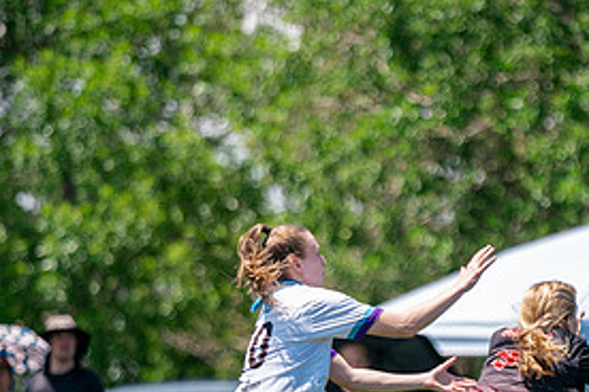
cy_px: 319
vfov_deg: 2.9
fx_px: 7755
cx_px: 429
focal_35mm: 474
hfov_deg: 4.3
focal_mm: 200
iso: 250
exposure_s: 1/3200
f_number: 2.8
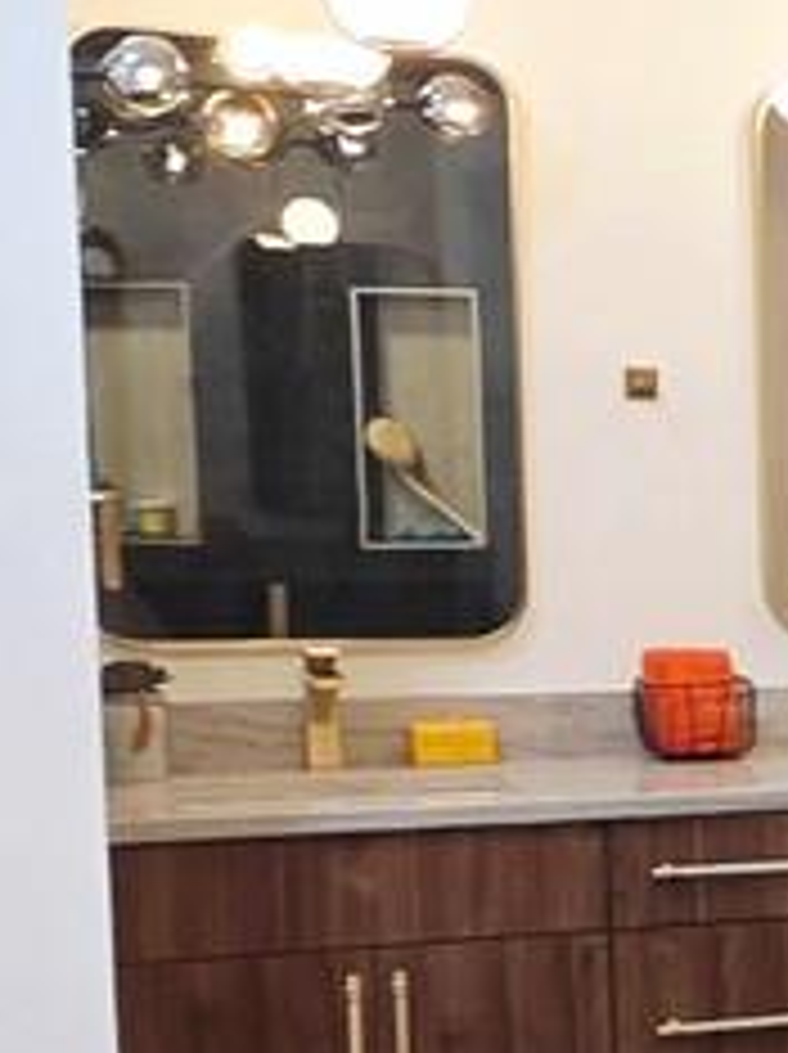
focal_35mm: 89
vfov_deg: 21.8
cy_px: 783
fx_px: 2706
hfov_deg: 12.6
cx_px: 1941
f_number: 1.9
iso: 250
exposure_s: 1/60.2
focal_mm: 2.2
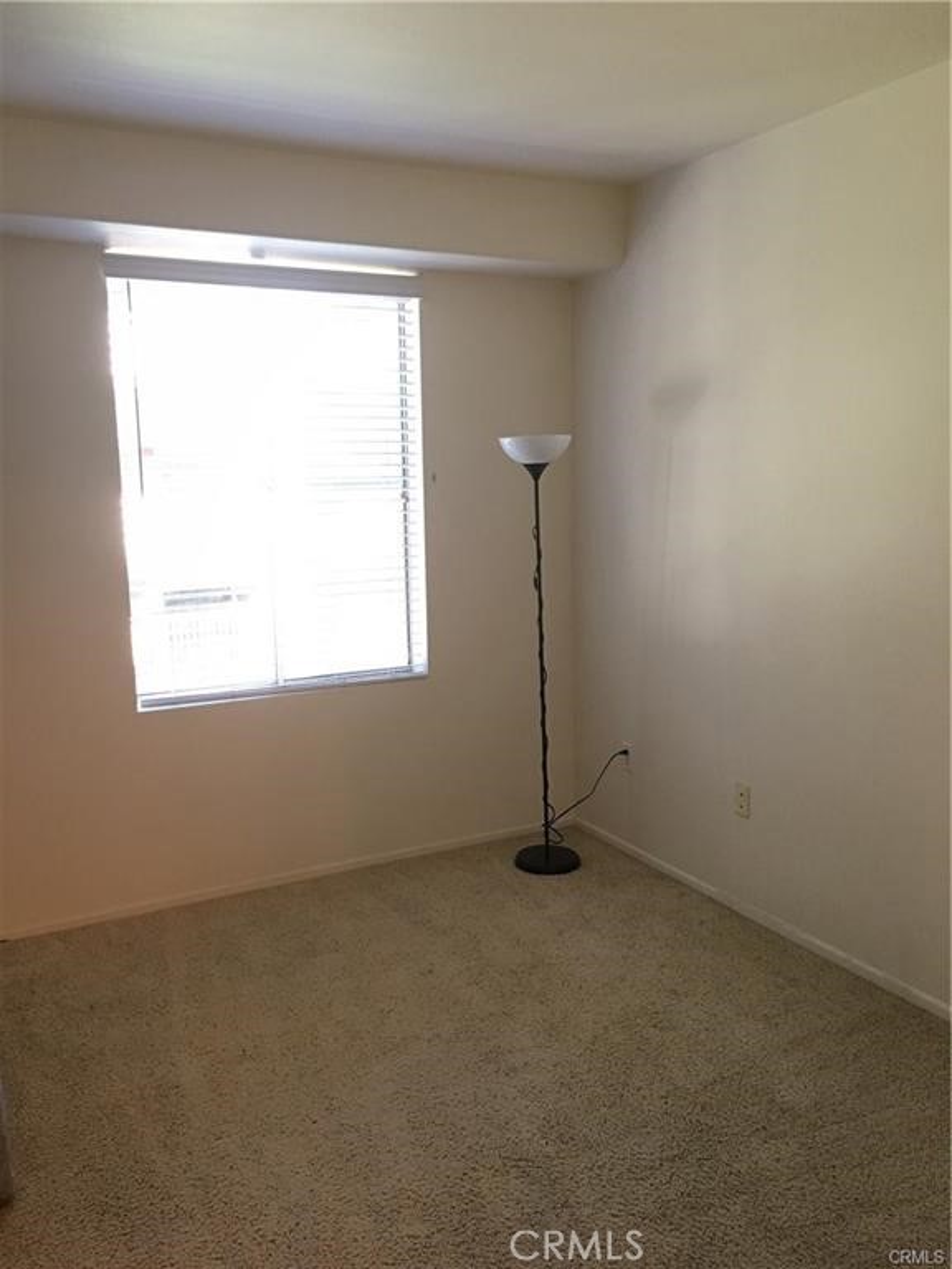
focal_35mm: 29
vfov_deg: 61.7
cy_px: 634
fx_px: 1063
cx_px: 476
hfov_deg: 48.2
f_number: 2.2
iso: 64
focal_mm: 4.15
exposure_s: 1/15
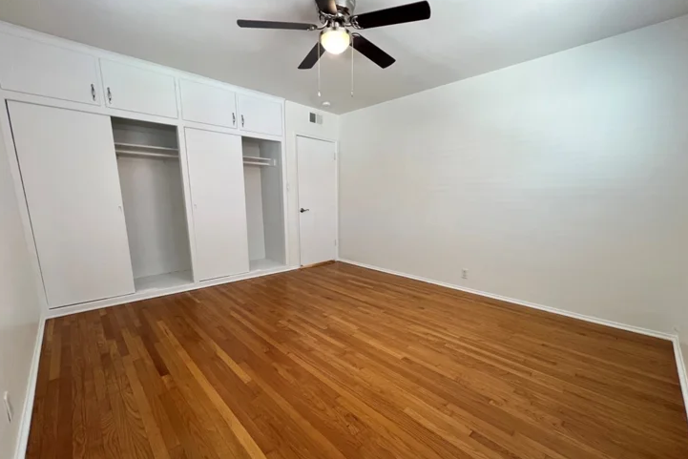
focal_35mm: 14
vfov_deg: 81.0
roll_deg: -0.5
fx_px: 268
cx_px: 348
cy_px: 253
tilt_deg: -11.9
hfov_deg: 104.2
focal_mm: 1.57
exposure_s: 1/120
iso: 200
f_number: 1.8
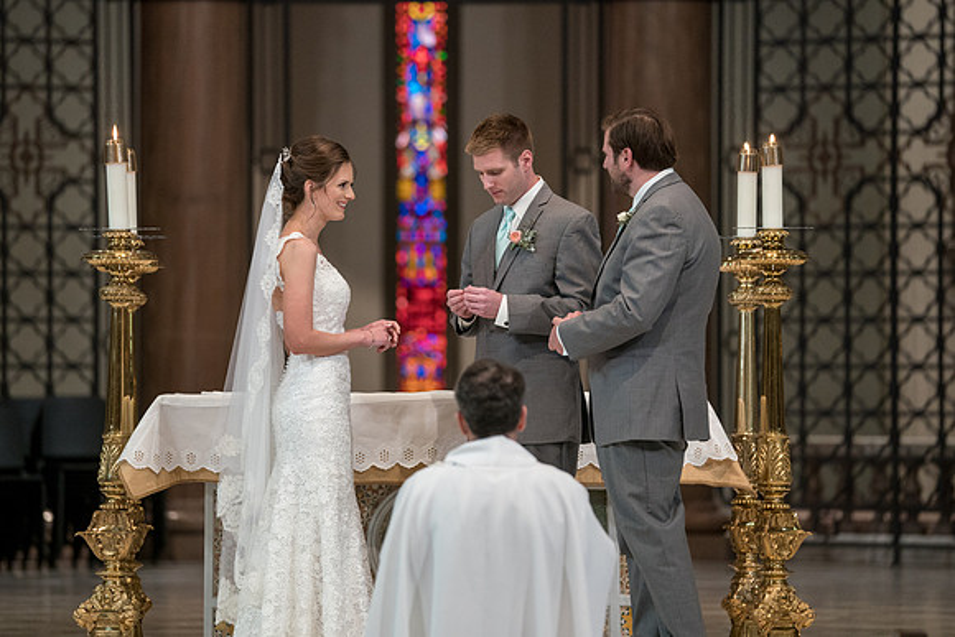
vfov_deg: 6.1
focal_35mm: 227
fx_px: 6014
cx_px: 419
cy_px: 286
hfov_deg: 9.1
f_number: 2.8
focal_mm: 200
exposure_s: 1/200
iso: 2000
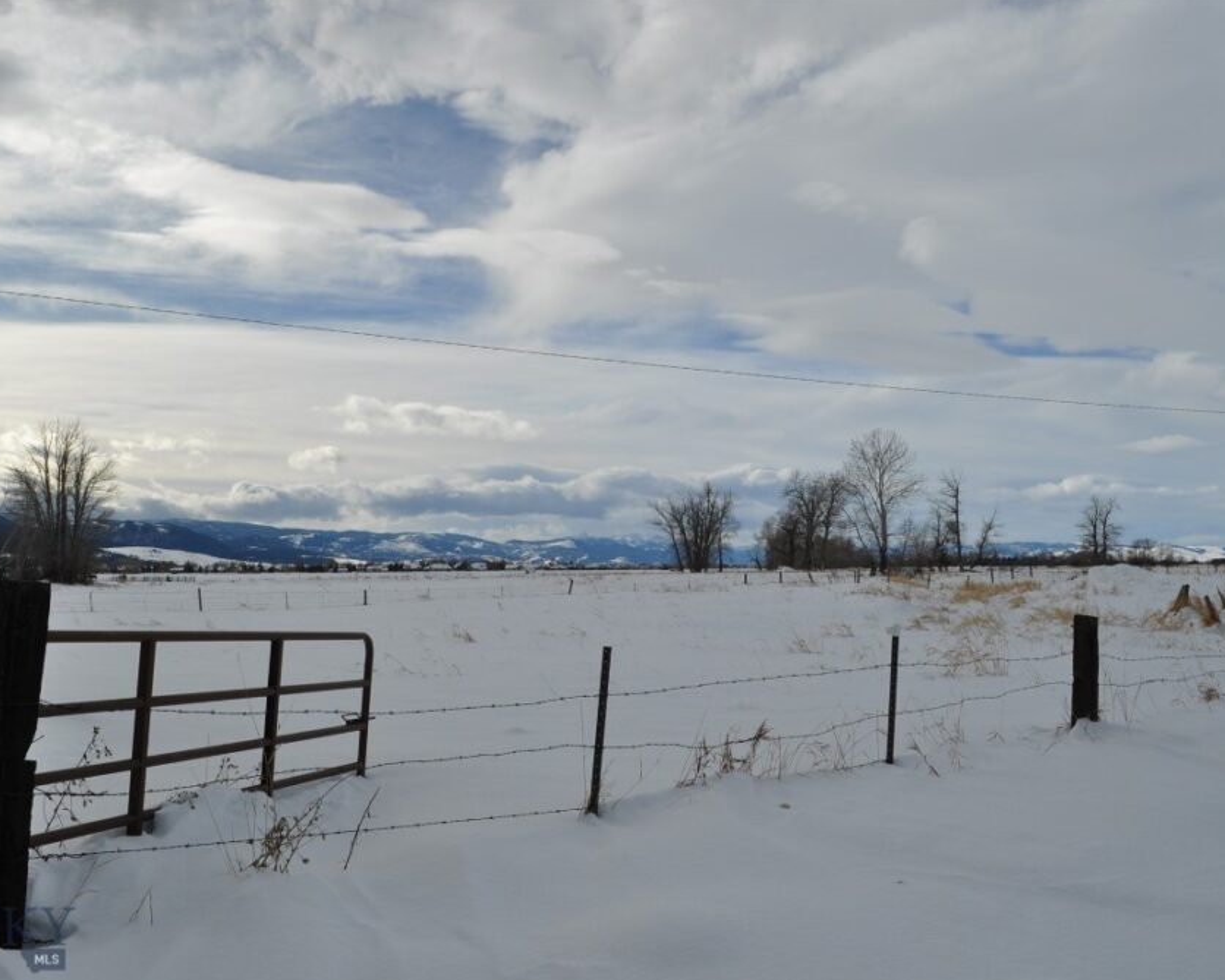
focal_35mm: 31
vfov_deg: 47.1
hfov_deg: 57.0
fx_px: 1124
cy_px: 492
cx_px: 539
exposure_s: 1/500
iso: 200
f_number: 11
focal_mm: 18
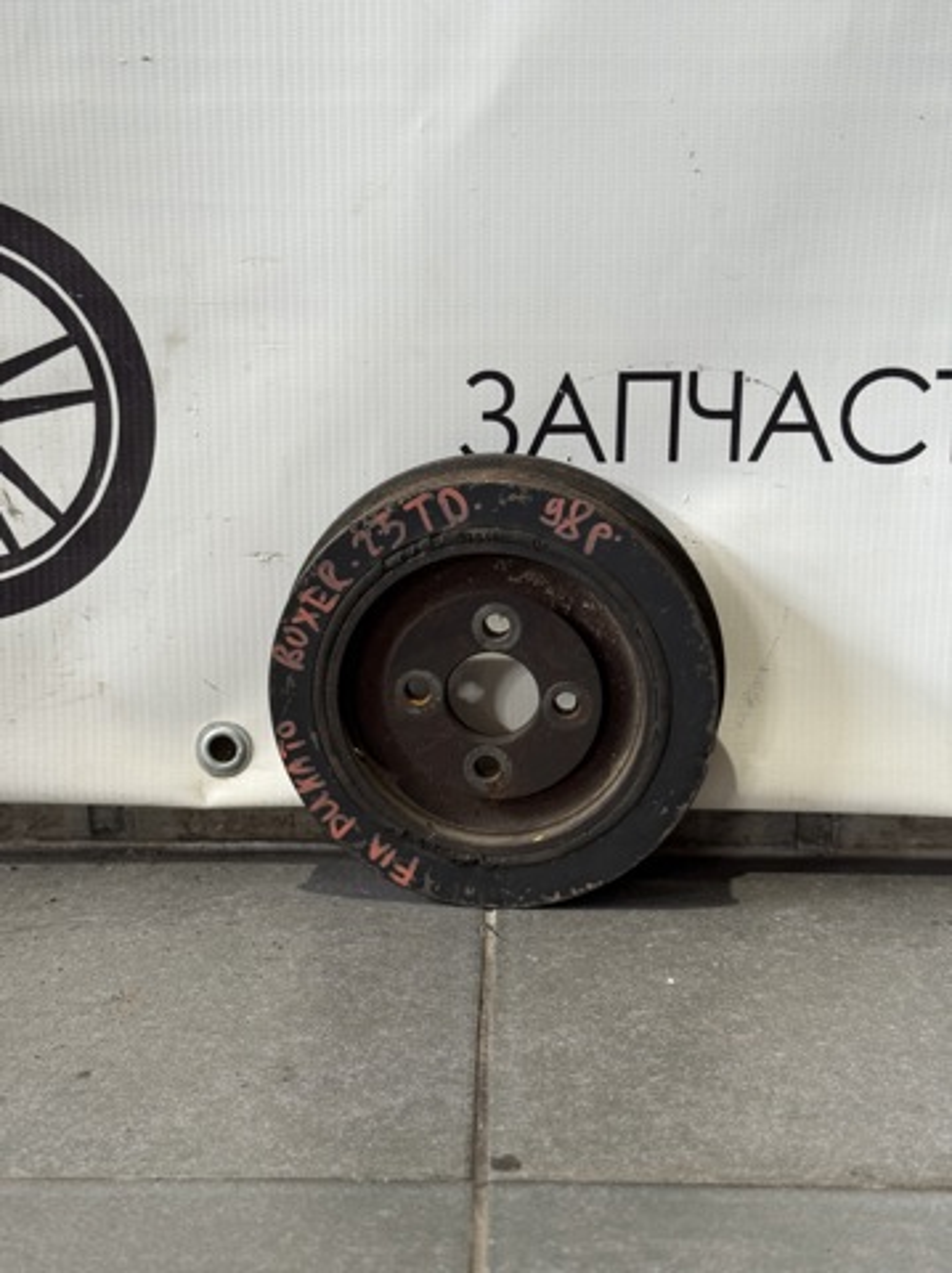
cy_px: 636
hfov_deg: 30.2
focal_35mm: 48
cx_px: 476
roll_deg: -1.6
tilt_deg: -12.6
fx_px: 1763
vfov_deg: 39.7
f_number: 1.78
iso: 80
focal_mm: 6.76
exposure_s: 1/50
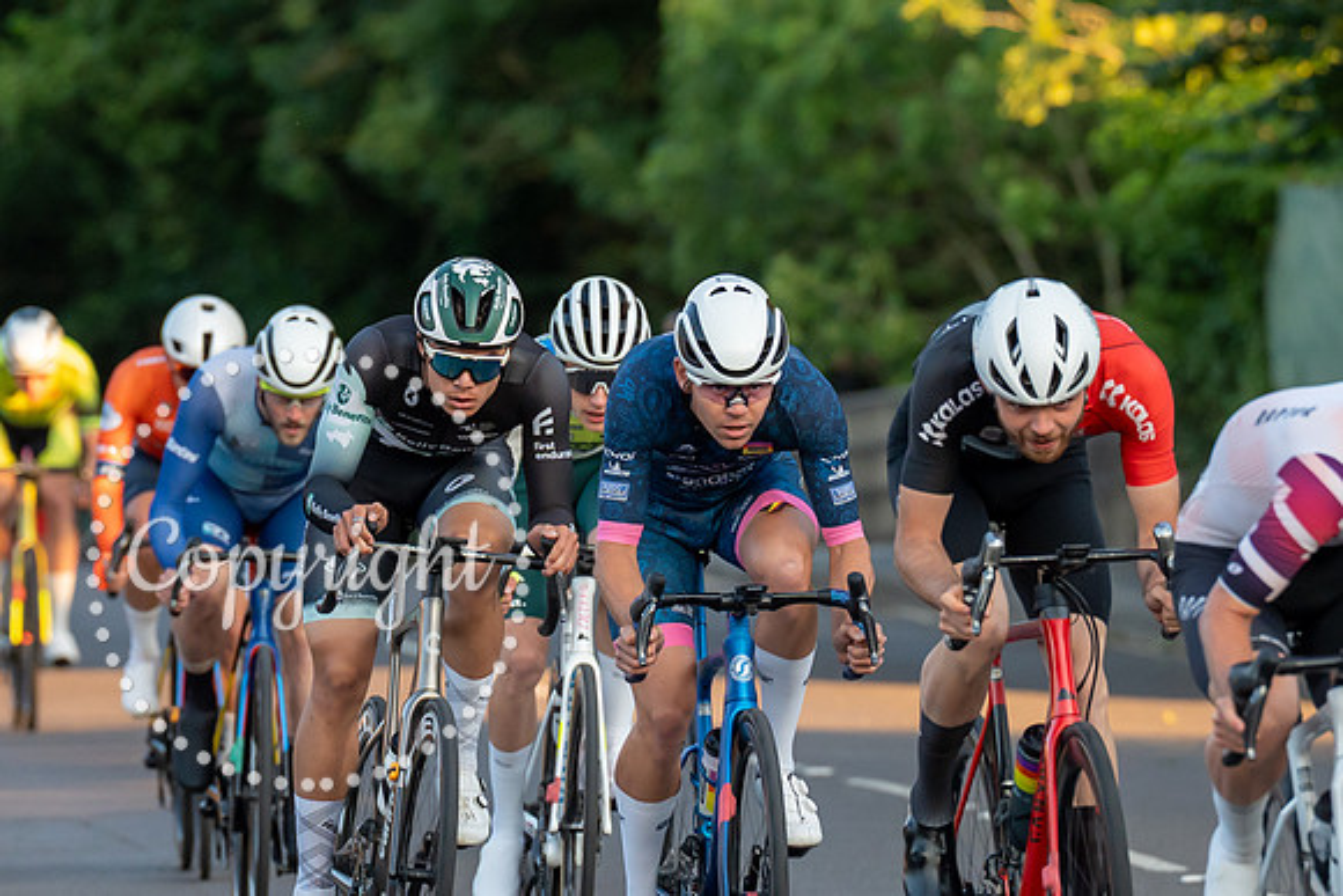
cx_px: 927
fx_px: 17812
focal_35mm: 477
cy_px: 599
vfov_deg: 2.9
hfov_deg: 4.3
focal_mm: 200
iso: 1000
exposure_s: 1/800
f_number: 4
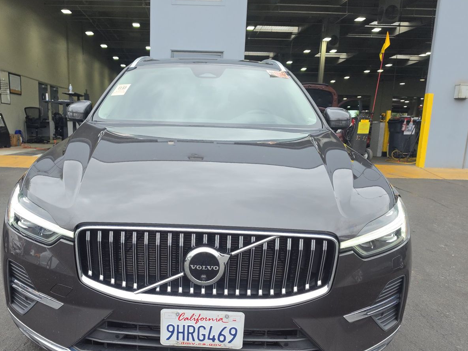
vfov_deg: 45.1
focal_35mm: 31
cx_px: 196
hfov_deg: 58.1
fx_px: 419
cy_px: 219
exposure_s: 1/1804
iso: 63
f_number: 1.4
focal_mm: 6.5
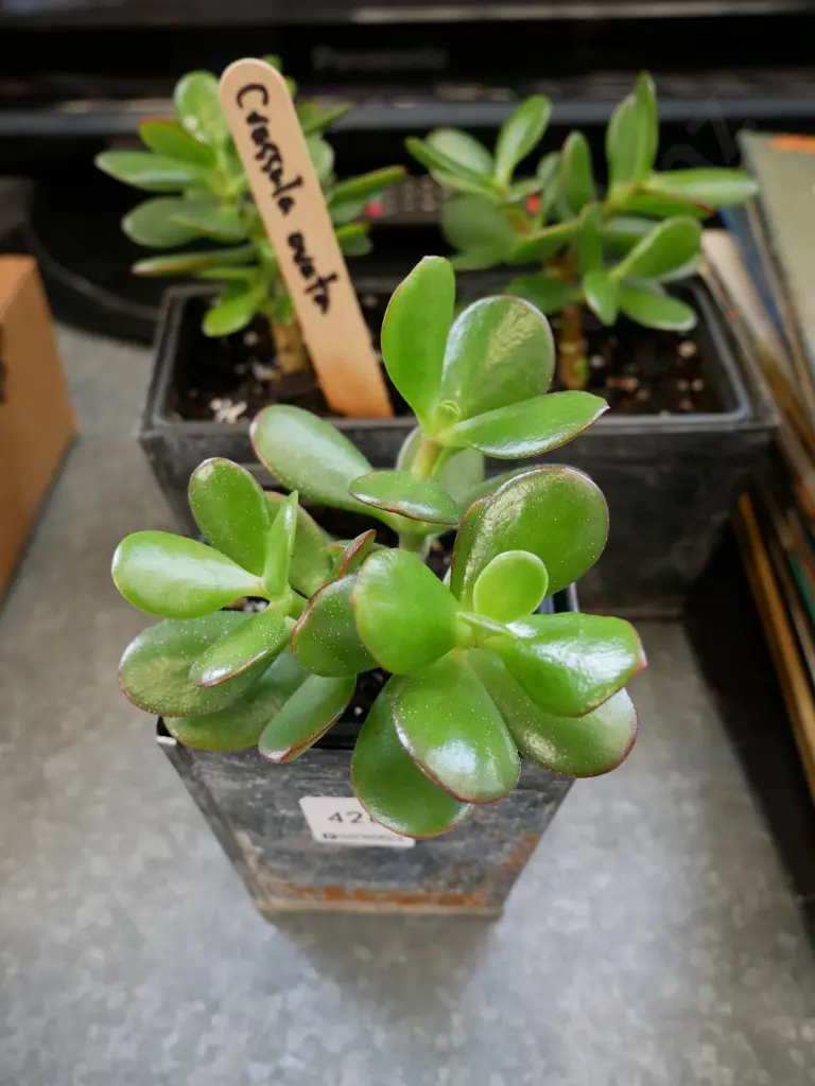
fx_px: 1067
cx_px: 408
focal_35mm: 34
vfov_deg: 54.0
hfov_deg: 41.8
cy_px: 543
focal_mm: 17
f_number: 4
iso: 1250
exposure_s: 1/60
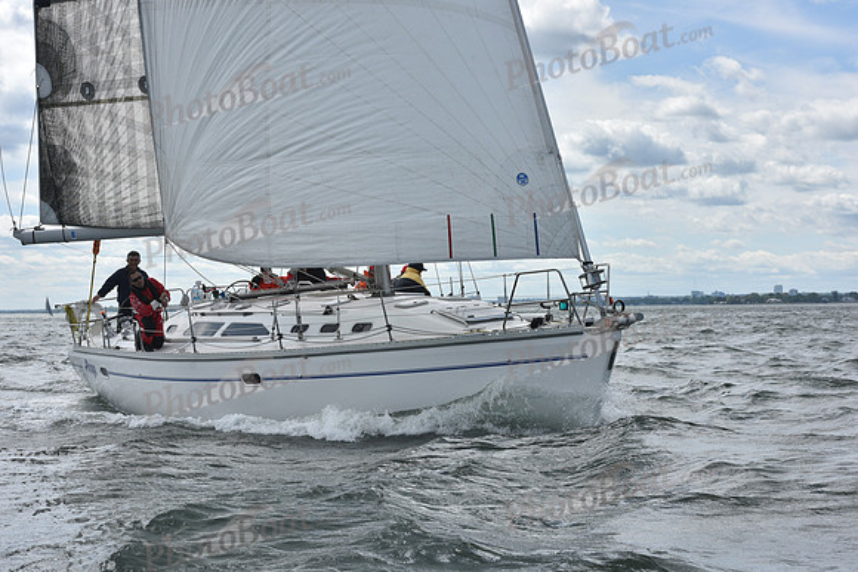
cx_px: 429
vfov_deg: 17.5
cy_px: 286
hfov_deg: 26.0
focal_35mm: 78
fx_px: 1859
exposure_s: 1/1000
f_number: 10
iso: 320
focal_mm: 78
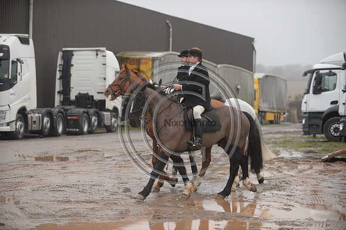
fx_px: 1114
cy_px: 115
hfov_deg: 17.7
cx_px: 173
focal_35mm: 116
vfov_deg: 11.8
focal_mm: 116
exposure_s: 1/800
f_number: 3.2
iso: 1600
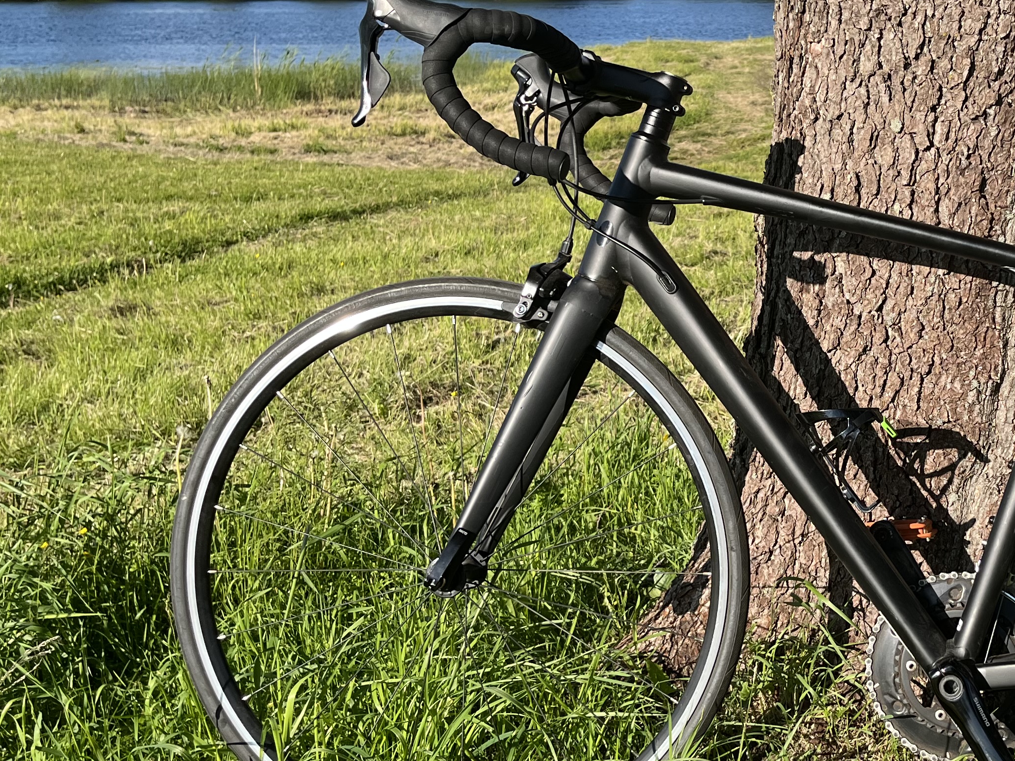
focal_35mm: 51
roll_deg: +0.1
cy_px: 411
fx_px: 1495
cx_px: 883
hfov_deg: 35.6
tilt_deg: -15.8
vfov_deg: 28.5
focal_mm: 5.1
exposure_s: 1/1957
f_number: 1.6
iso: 50
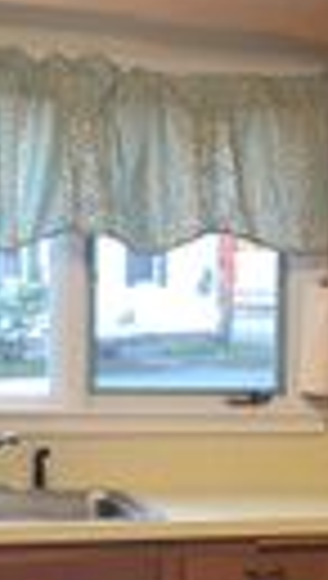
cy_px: 483
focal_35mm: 118
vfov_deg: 17.9
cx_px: 359
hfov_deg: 10.2
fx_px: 1816
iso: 40
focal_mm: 4
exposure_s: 1/30
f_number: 1.8
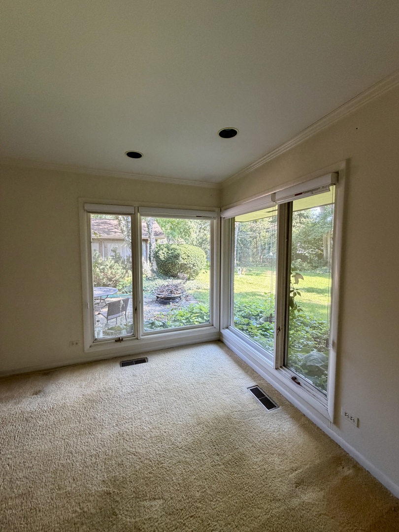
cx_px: 200
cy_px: 266
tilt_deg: -4.9
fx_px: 215
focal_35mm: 14
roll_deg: -1.8
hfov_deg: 85.7
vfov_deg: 102.1
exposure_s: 1/121
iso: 250
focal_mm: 2.22
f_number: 2.2
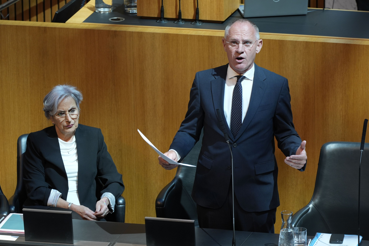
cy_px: 123
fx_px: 3167
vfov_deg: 4.4
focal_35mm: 309
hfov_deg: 6.7
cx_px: 184
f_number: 5.6
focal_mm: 309
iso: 640
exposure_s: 1/320
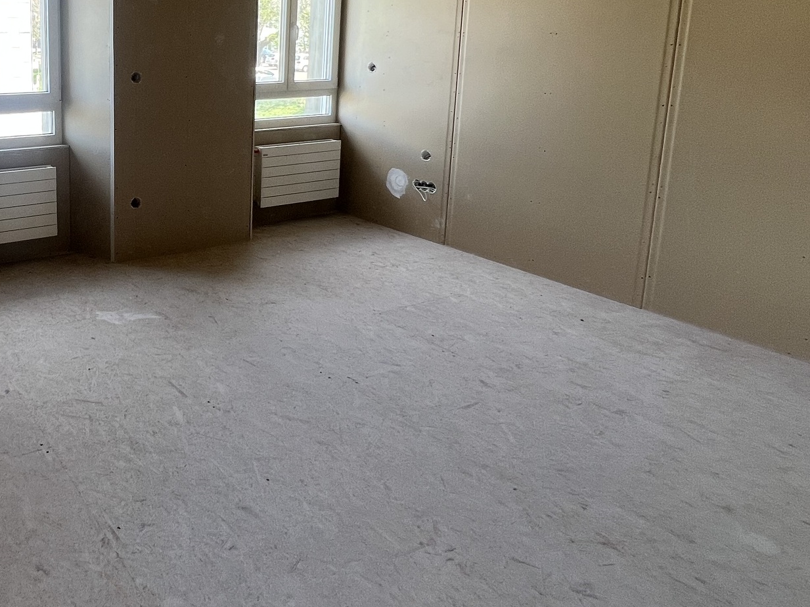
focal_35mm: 27
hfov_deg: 57.1
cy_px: 141
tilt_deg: -8.8
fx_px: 632
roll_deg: +0.3
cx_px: 95
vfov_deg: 49.0
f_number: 1.8
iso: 80
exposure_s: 1/99
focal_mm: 1.57
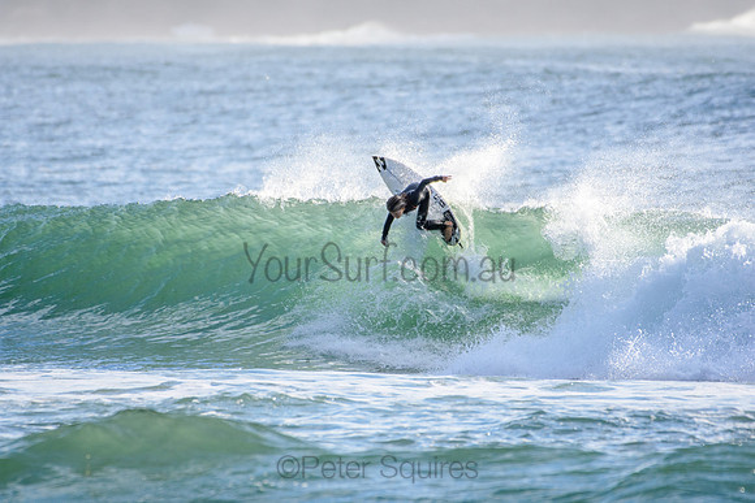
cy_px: 252
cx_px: 378
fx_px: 15732
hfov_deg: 2.7
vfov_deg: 1.8
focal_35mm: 750
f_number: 5.6
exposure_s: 1/2000
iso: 400
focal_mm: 500
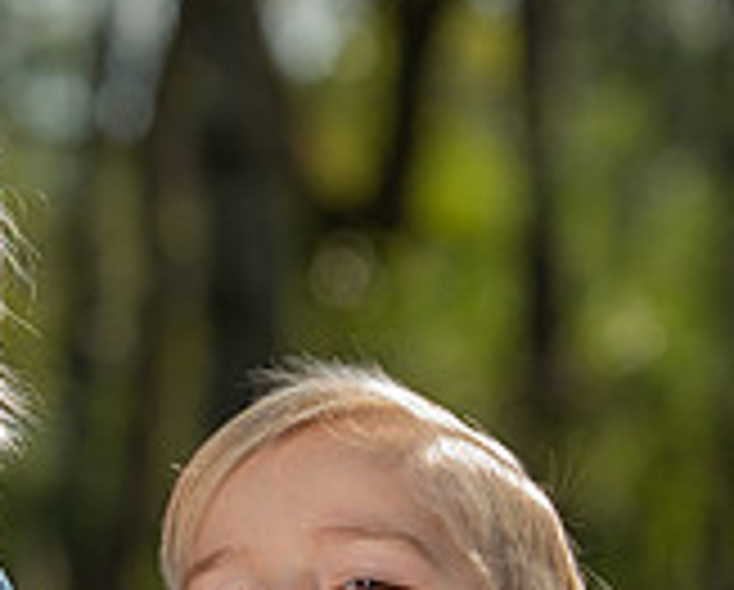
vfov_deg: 3.9
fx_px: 8705
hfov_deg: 4.8
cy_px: 513
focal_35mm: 400
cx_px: -50
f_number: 4.5
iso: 50
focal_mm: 120
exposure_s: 1/250
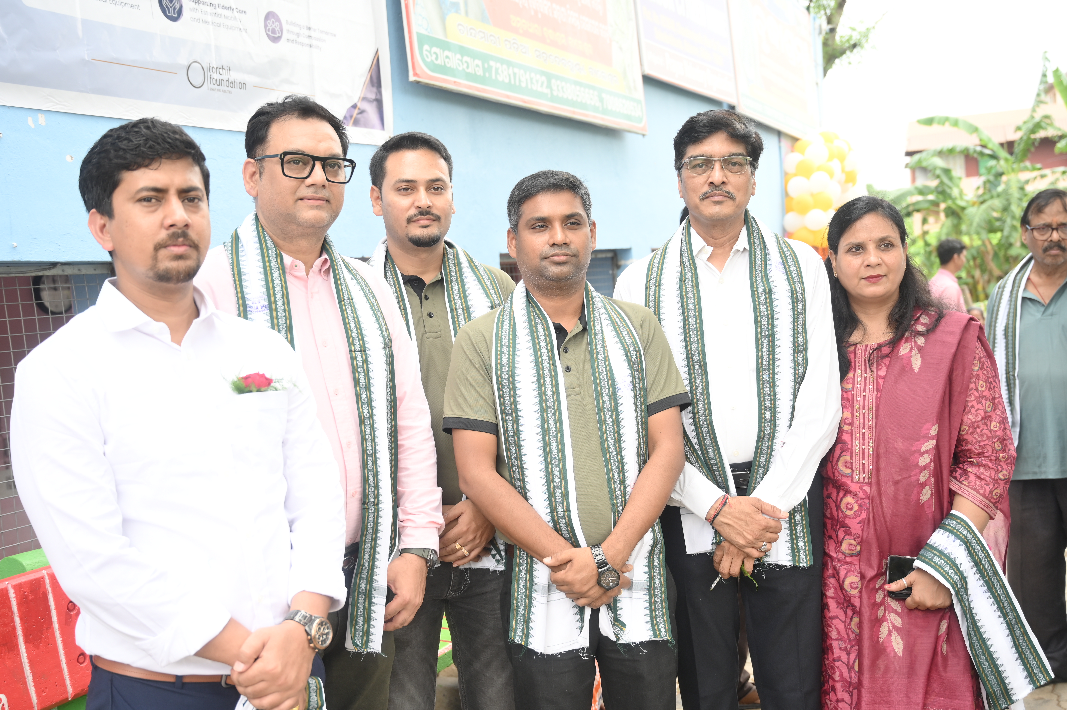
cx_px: 534
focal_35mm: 39
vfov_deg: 34.2
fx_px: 1155
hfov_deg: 49.6
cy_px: 355
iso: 200
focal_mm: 39
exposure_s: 1/160
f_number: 4
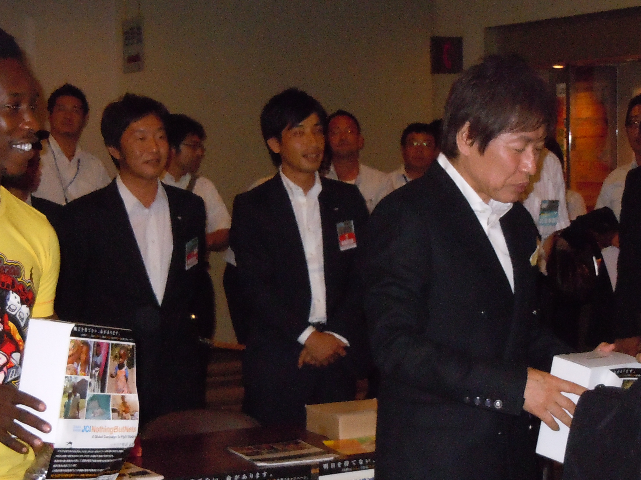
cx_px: 301
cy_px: 282
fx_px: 1611
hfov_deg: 22.5
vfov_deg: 17.0
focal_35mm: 87
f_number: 4
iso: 800
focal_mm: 10.6
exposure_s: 1/40
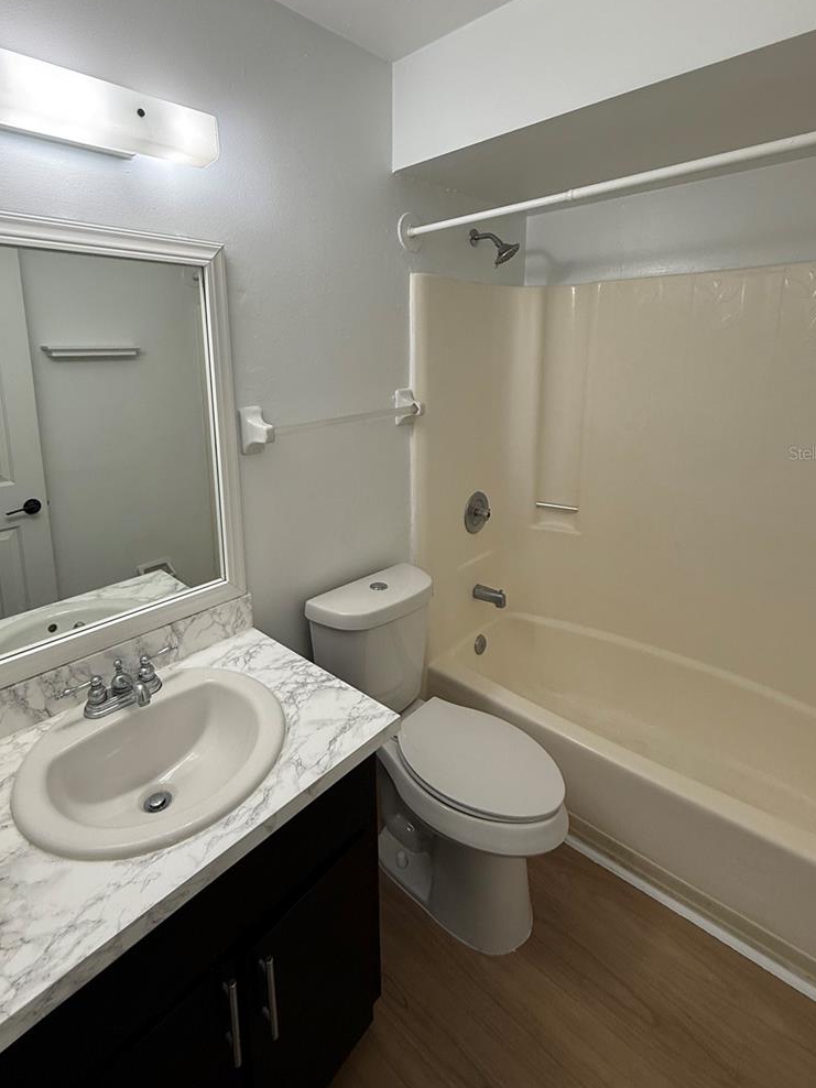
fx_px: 534
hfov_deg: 74.6
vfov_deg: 90.2
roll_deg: -1.4
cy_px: 453
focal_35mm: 17
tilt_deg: -8.7
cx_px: 371
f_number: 2.2
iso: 80
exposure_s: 1/120
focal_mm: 2.22
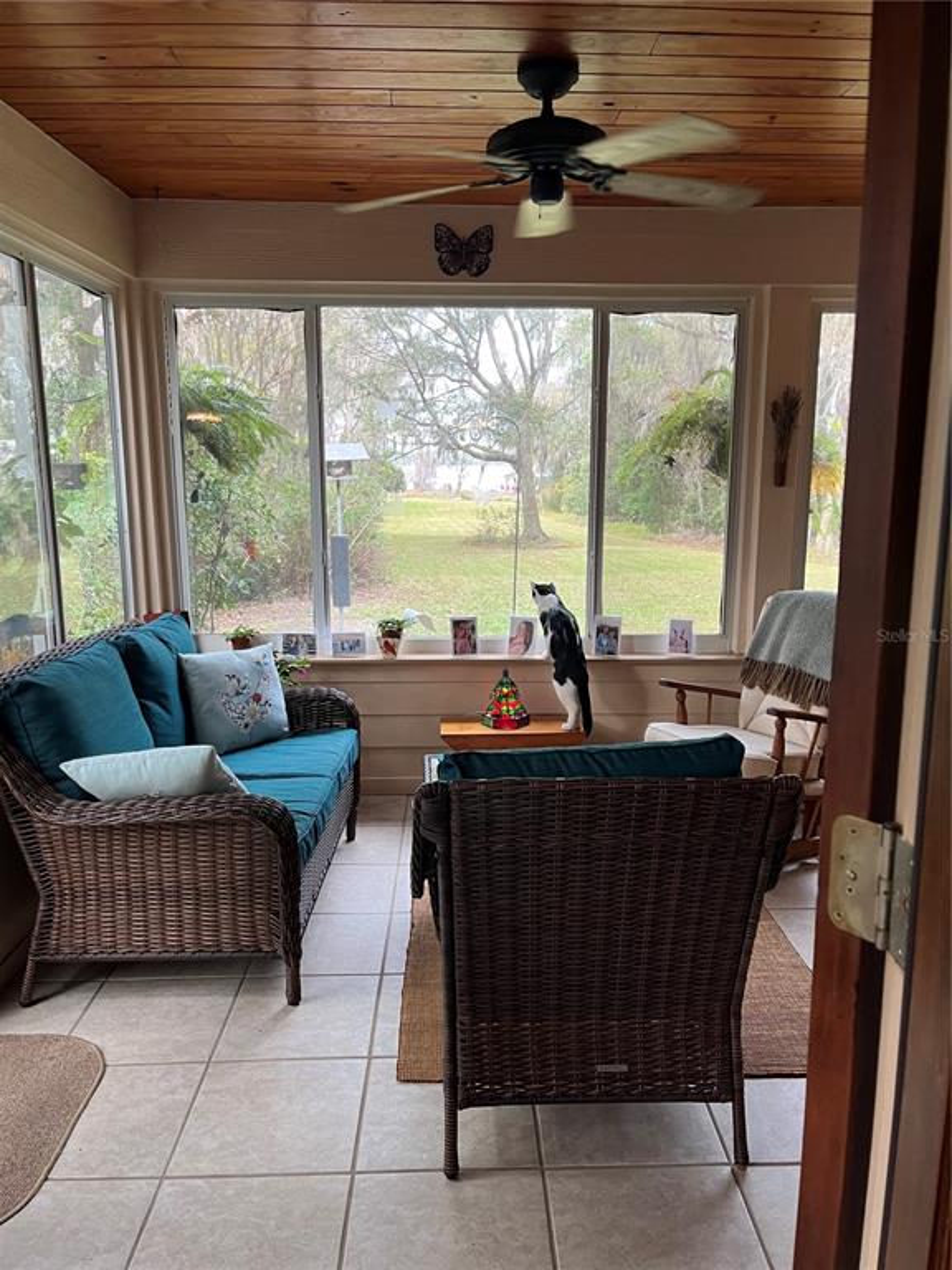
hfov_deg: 53.1
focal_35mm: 26
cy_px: 635
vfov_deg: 67.3
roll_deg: +0.5
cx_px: 476
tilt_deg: -11.1
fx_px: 953
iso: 100
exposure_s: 1/53
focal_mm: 5.1
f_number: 1.6
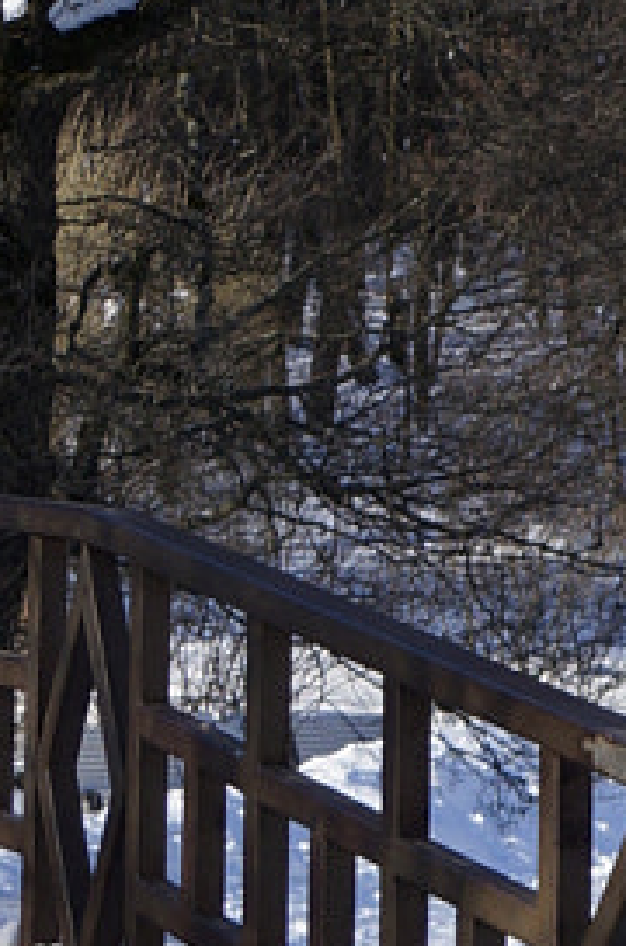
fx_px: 4168
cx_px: 619
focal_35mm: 159
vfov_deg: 12.9
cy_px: 623
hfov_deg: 8.5
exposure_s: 1/1250
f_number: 3.5
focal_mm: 18
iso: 100
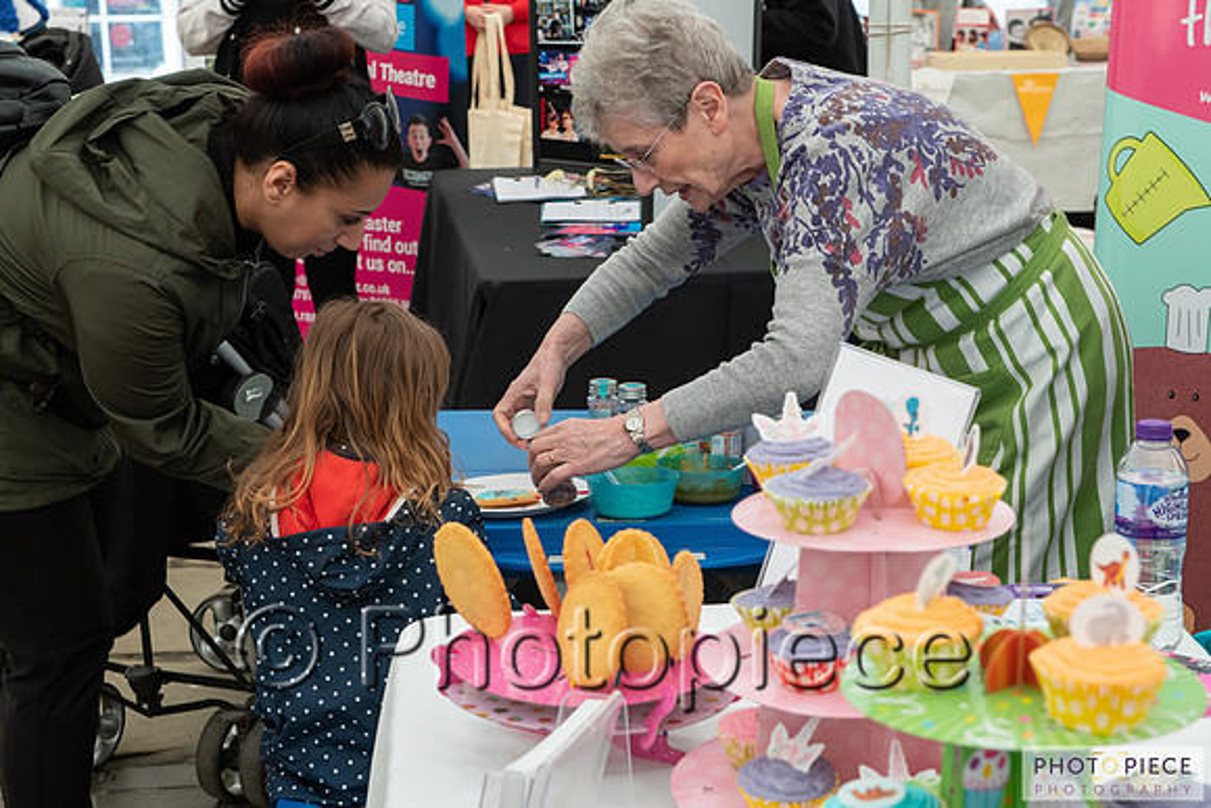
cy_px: 404
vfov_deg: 20.6
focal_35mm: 66
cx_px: 606
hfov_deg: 30.5
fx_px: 2221
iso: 900
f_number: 8
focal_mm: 66
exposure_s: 1/320
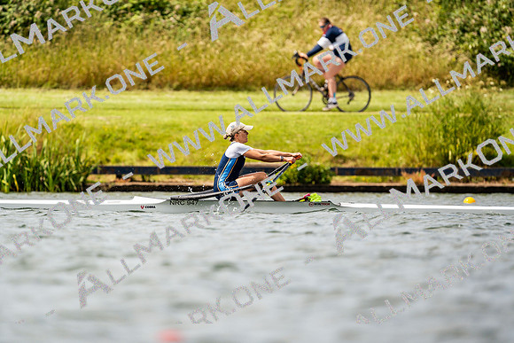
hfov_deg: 3.4
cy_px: 172
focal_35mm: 600
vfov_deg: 2.3
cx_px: 257
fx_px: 8568
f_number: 6.3
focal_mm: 600
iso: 250
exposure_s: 1/2000
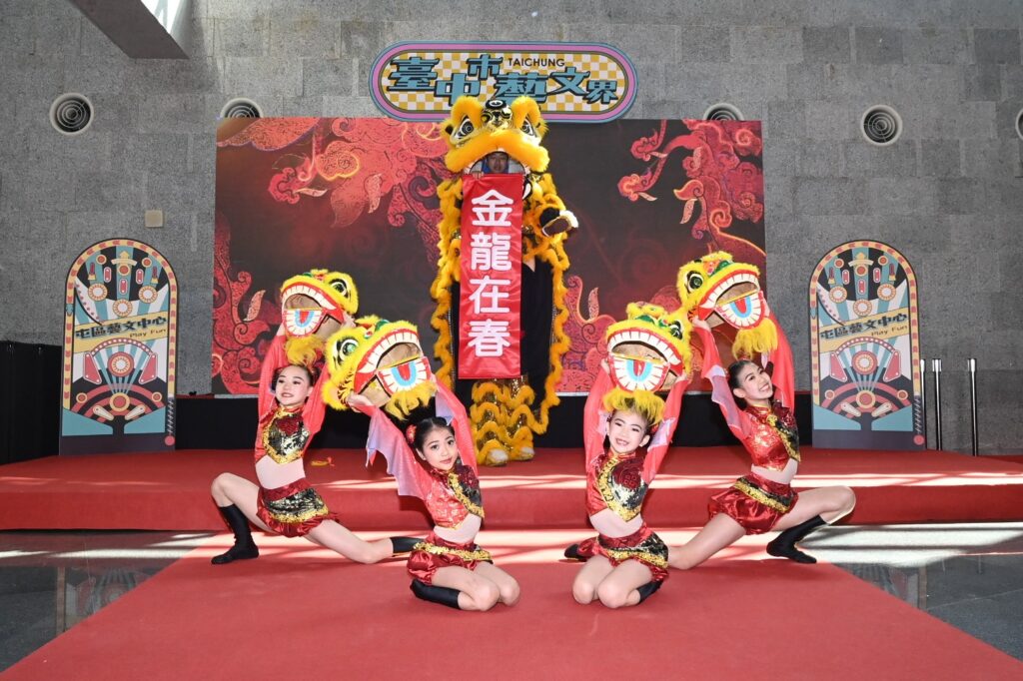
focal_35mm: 27
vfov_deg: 47.9
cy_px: 340
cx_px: 512
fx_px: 767
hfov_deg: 67.4
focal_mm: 18
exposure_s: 1/250
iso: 2500
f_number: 11
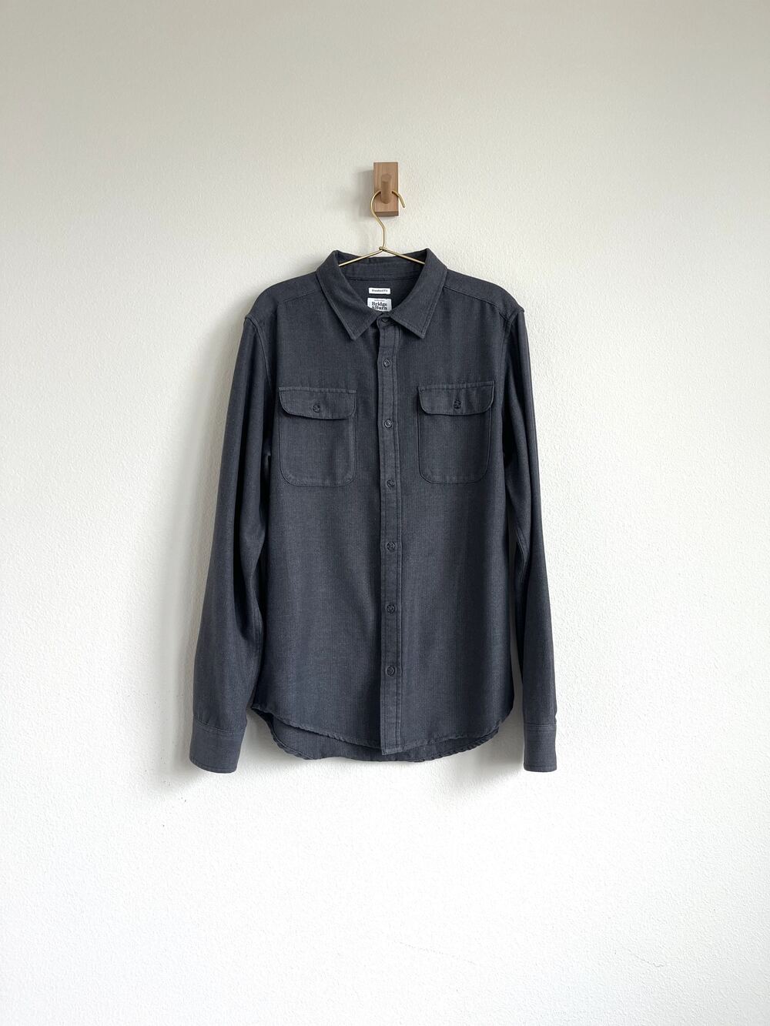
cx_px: 385
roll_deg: +0.2
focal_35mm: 26
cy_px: 513
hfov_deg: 53.1
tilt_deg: +1.6
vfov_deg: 67.3
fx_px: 771
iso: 100
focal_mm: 5.1
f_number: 1.6
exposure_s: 1/122
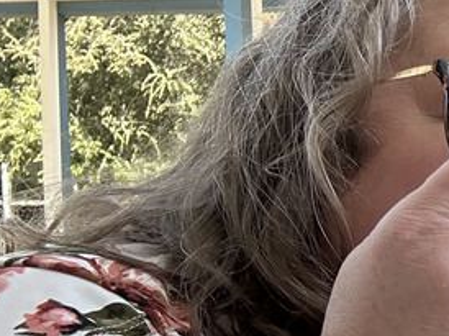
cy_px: 366
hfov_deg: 18.5
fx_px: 1115
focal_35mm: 86
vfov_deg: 16.6
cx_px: 778
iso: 32
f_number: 1.9
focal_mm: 2.69
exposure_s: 1/172
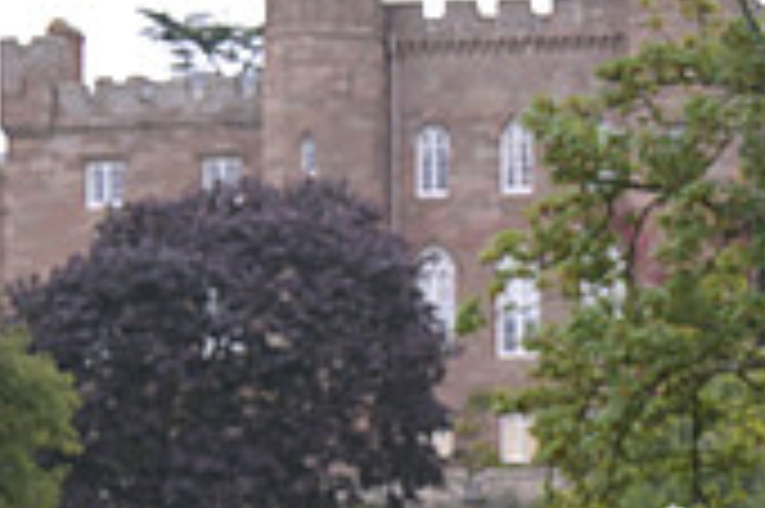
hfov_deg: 6.7
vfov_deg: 4.6
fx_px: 6390
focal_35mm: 301
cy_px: 402
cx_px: 1260
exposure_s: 1/1250
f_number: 4
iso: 800
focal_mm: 88
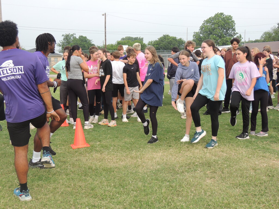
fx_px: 379
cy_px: 104
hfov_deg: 40.4
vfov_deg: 30.9
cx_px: 140
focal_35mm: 47
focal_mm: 8.3
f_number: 3.5
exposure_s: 1/320
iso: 100
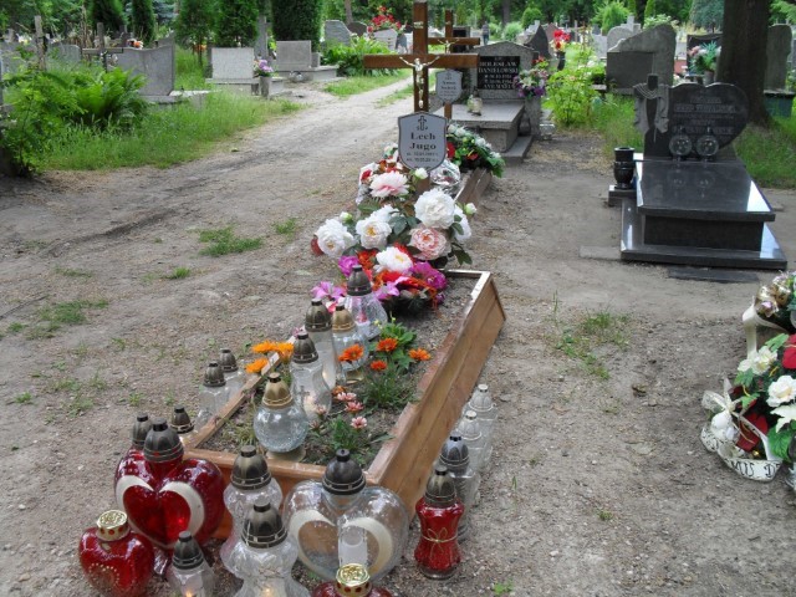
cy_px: 298
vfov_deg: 40.7
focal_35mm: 35
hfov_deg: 52.6
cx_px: 398
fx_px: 805
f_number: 3.2
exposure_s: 1/125
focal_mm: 6.3
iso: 100
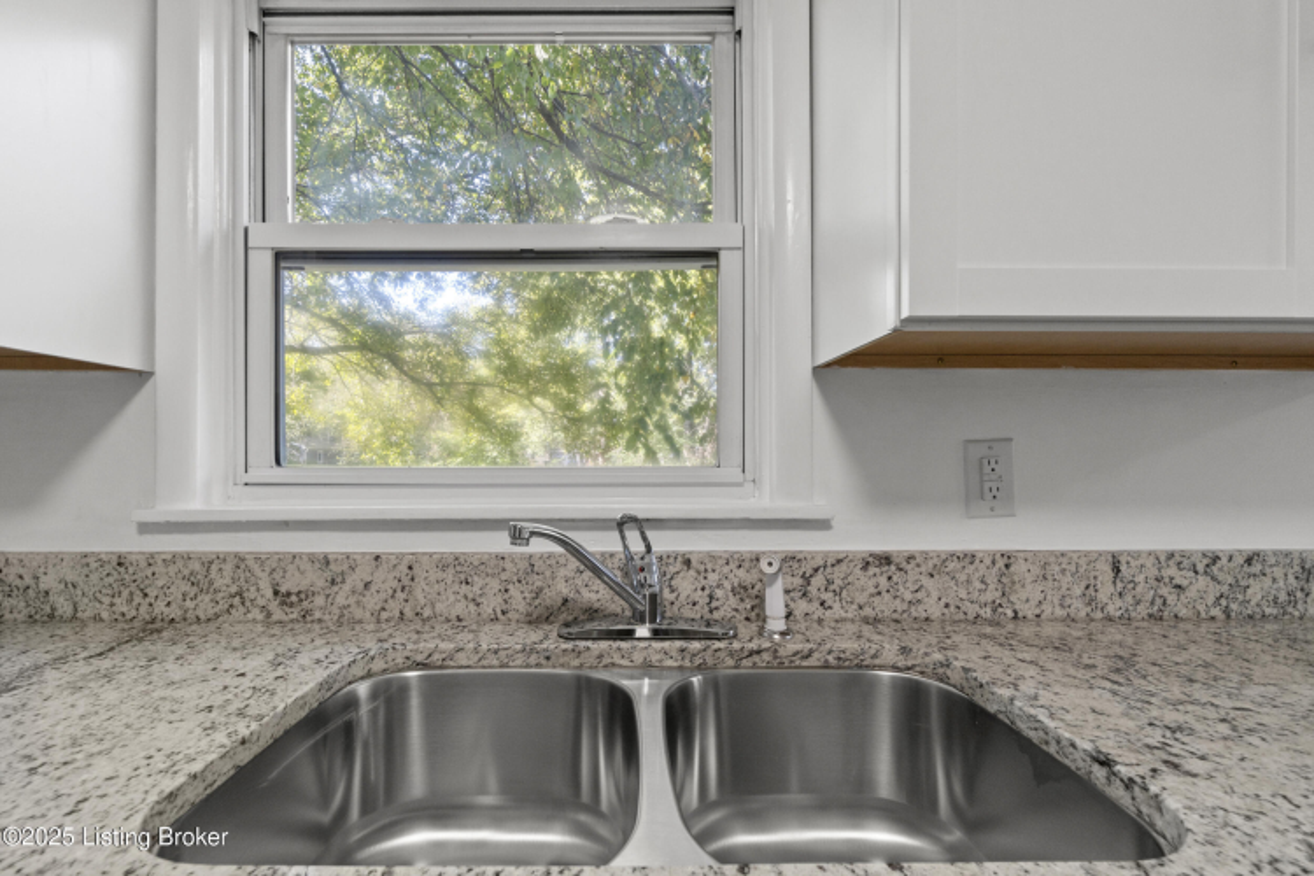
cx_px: 657
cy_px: 438
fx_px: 547
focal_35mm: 15
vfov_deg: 77.3
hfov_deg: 100.4
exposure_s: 1/25
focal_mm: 10
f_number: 8
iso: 400
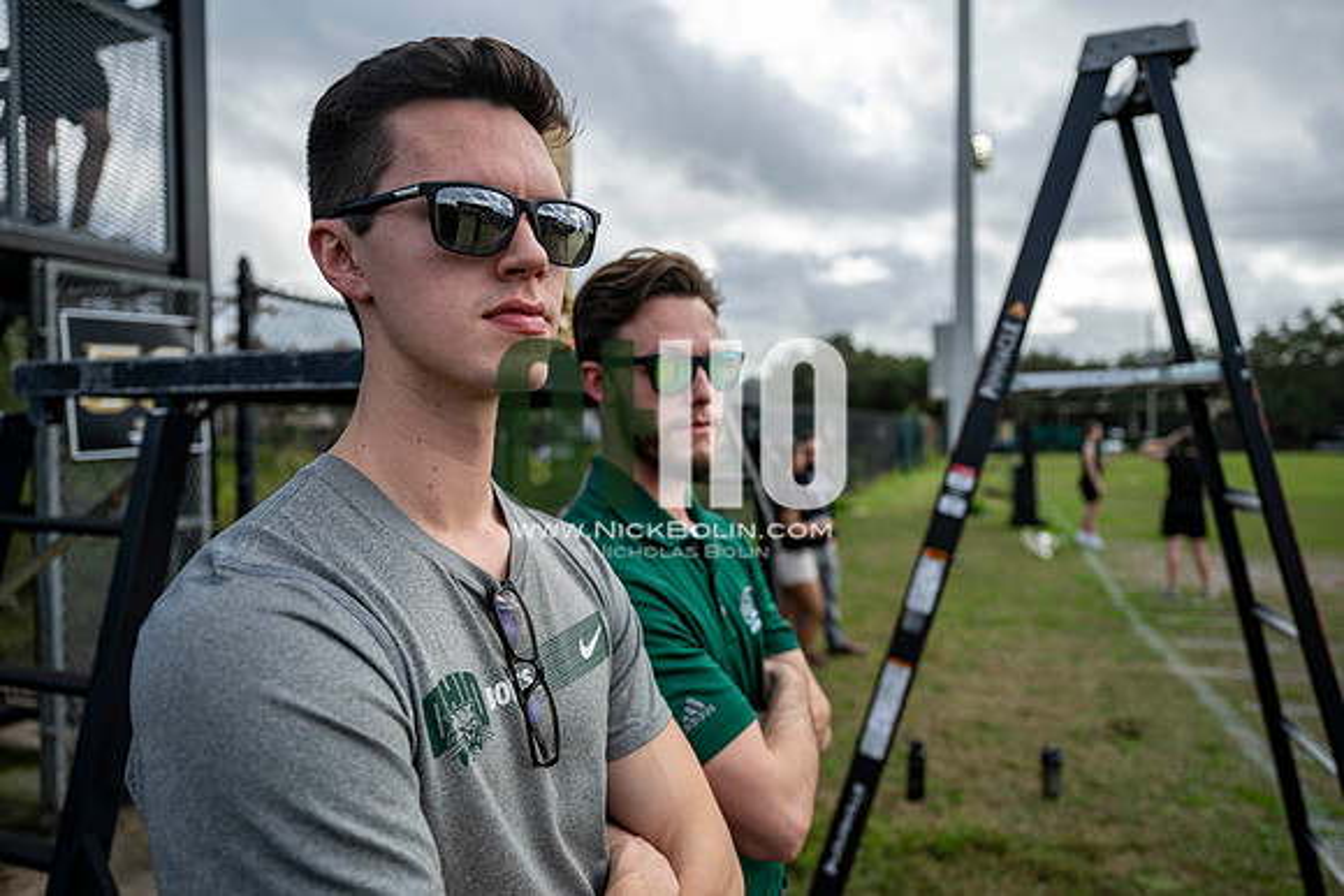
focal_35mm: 24
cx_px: 672
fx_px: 896
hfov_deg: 73.7
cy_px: 448
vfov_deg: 53.2
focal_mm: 24
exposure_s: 1/1250
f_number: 2.8
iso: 125
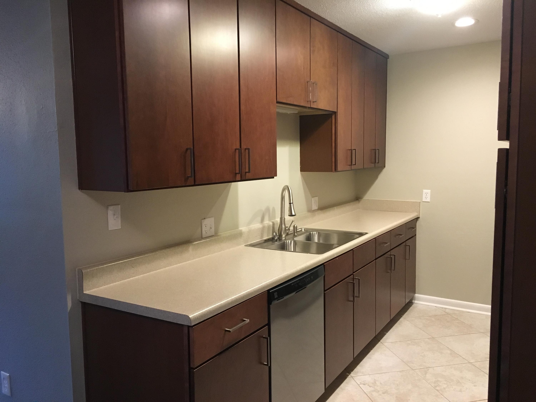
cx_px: 268
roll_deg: +1.6
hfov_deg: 61.7
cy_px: 201
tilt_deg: -6.4
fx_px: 449
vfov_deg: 48.2
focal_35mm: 29
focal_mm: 4.15
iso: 200
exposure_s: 1/30
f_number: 2.2
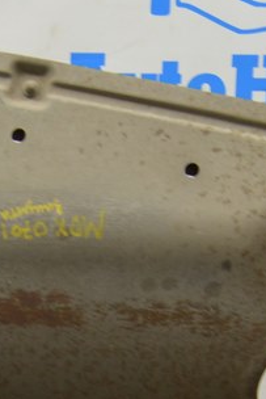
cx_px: -30
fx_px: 1229
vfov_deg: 17.9
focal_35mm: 111
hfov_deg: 12.1
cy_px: 410
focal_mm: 22
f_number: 5.6
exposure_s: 1/20
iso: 400
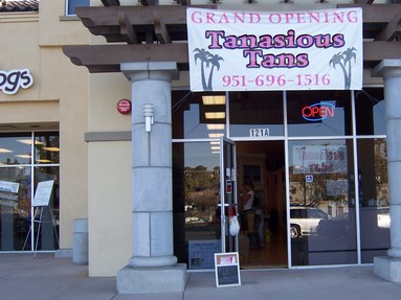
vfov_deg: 30.8
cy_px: 128
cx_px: 258
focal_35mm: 47
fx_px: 544
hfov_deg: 40.1
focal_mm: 6.2
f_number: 2.8
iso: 80
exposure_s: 1/200
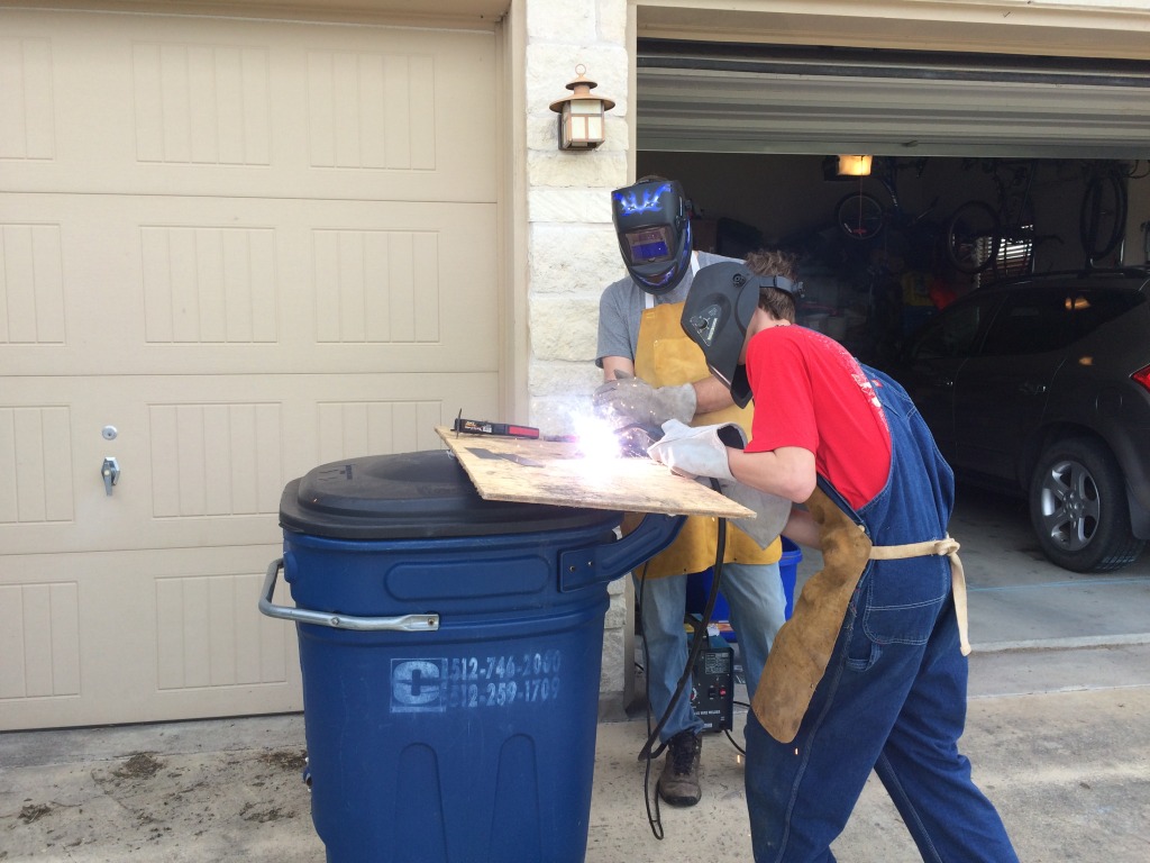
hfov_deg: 61.7
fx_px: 963
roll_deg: +0.5
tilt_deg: -5.9
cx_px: 575
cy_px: 432
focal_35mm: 29
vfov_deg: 48.2
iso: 32
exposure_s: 1/253
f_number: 2.2
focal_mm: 4.15
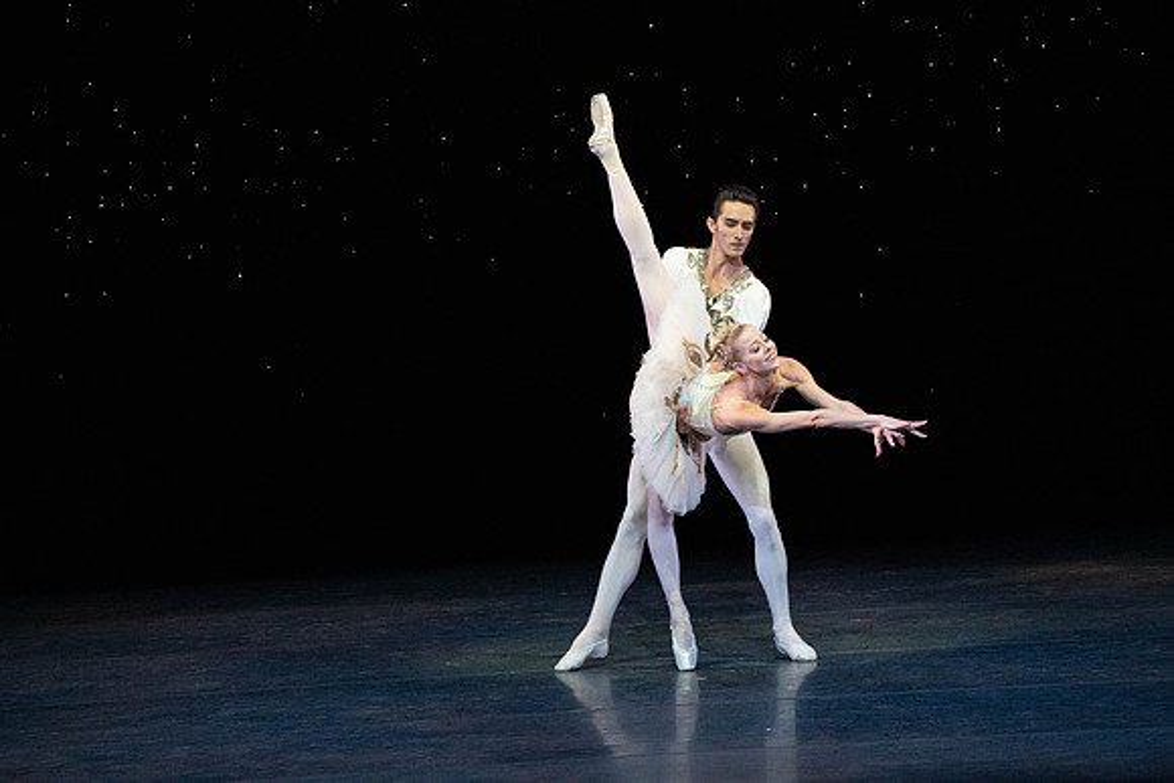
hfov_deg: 6.5
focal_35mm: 318
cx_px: 587
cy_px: 392
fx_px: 10372
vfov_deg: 4.3
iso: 20000
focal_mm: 318
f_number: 11
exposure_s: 1/500
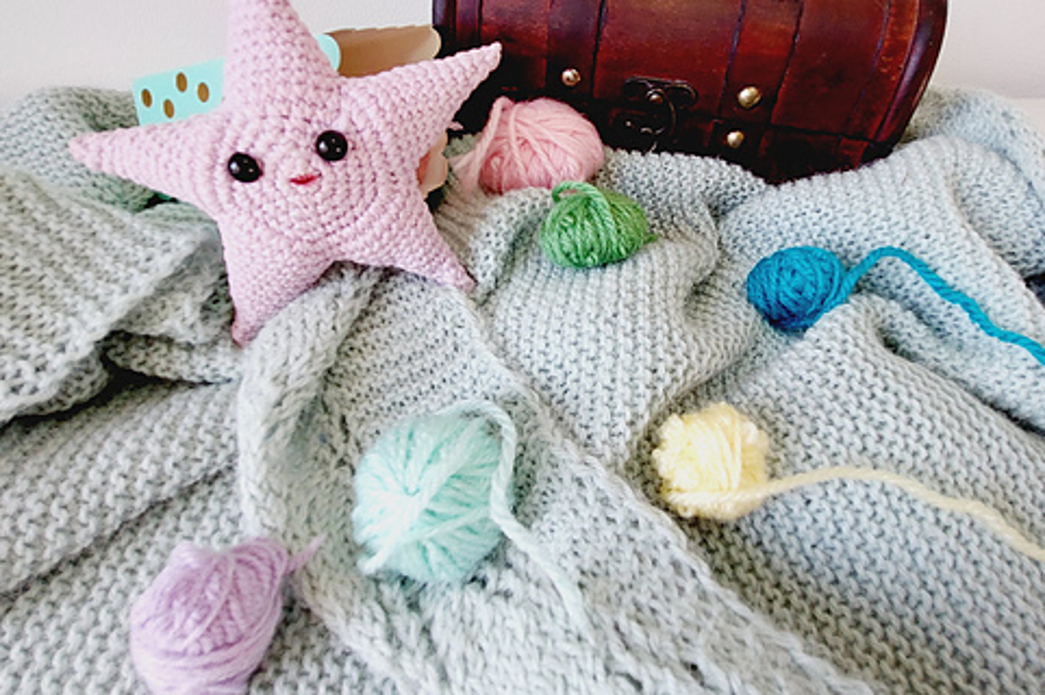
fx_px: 522
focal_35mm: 18
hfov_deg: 90.0
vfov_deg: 66.8
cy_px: 289
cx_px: 539
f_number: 2.2
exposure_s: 1/100
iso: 100
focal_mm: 1.74
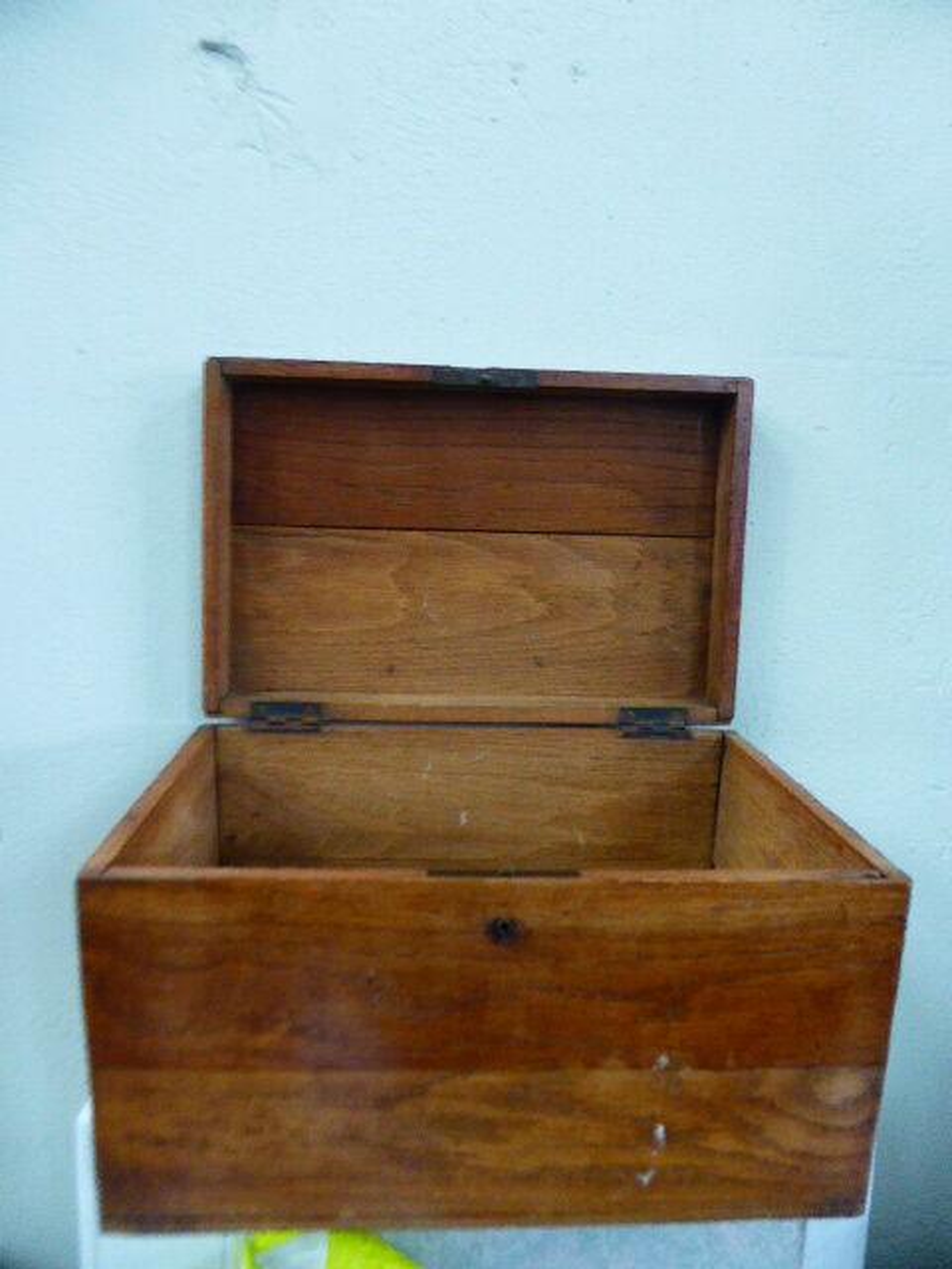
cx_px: 476
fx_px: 880
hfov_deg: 56.8
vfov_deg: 71.6
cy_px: 634
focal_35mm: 24
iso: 400
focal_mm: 4.3
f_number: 3.3
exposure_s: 1/6
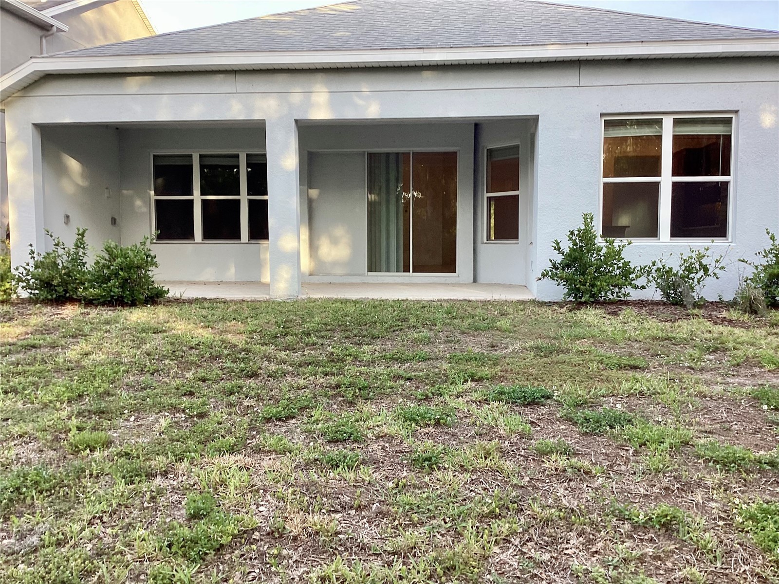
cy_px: 292
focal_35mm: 31
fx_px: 698
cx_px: 390
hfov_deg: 58.4
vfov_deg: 45.4
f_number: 2.4
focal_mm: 3.3
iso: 32
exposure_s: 1/120
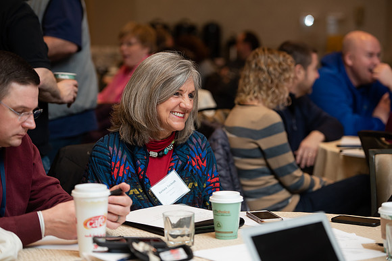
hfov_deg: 18.6
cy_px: 130
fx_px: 1198
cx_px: 196
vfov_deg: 12.5
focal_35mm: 110
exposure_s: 1/160
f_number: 3.5
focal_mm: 110
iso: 1000
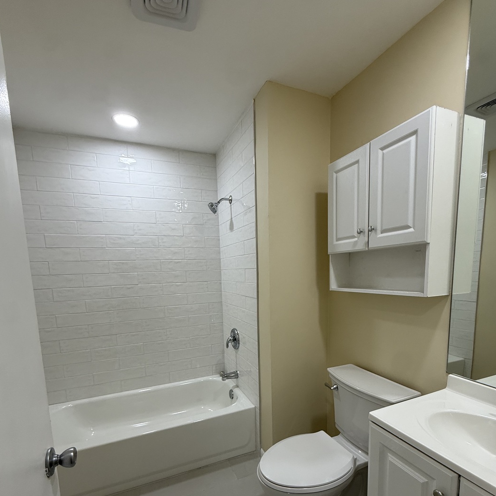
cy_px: 310
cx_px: 245
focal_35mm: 17
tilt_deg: -7.8
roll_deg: +1.3
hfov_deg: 84.0
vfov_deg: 82.4
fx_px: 276
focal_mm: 2.22
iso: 125
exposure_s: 1/120
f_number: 2.2
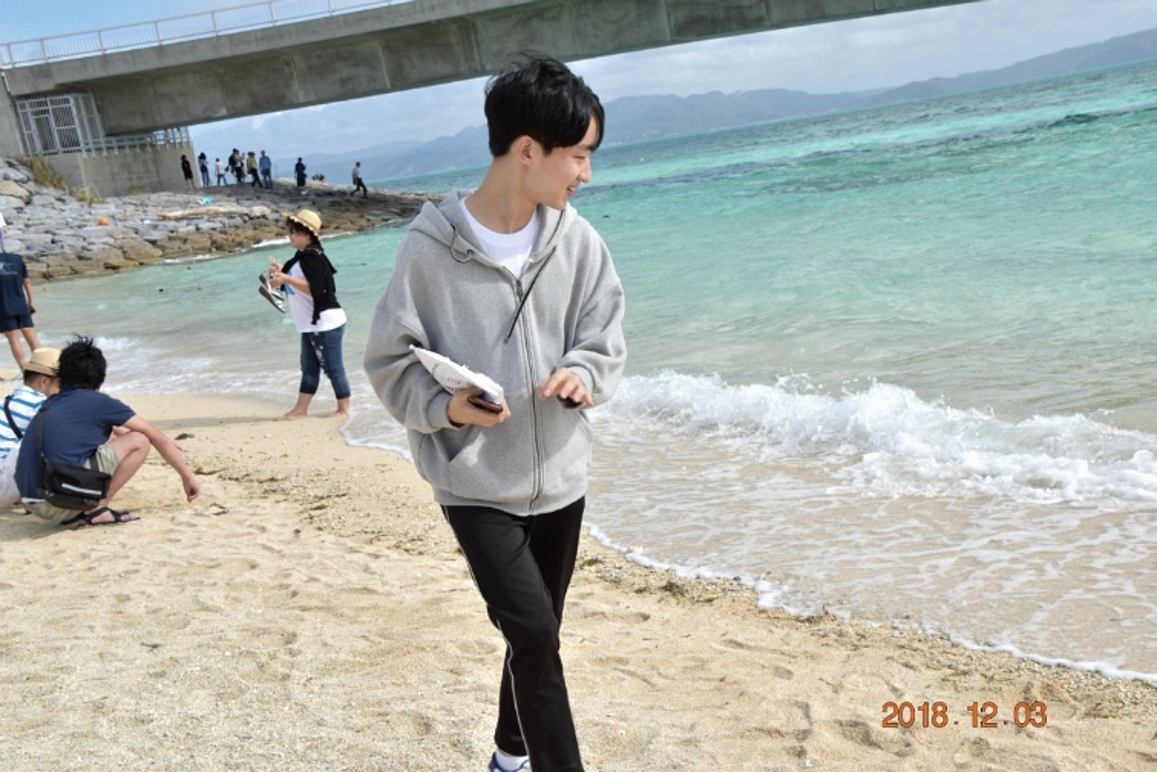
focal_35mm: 45
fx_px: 1447
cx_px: 578
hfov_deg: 43.6
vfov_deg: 29.9
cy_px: 386
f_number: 14
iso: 200
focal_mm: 30
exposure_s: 1/250
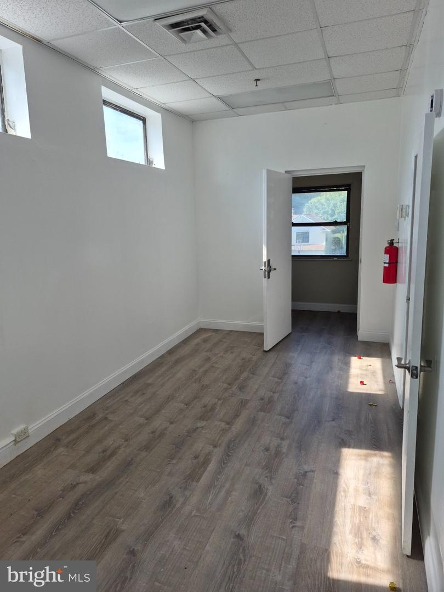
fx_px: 393
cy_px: 296
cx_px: 222
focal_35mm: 23
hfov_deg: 58.9
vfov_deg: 73.9
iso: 80
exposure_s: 1/726
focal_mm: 5.4
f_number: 1.8
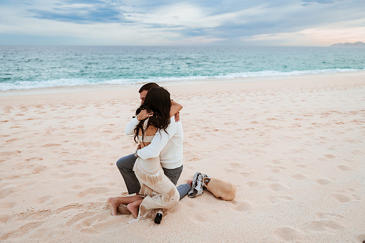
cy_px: 122
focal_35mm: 25
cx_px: 177
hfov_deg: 70.9
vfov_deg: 50.8
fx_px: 256
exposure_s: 1/4000
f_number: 2.8
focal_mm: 24
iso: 250
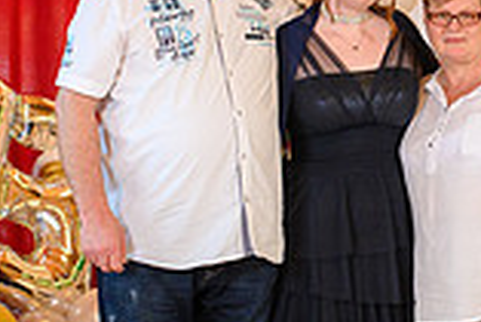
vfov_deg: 10.6
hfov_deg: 15.8
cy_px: 107
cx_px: 355
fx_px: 1725
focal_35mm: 129
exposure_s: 1/100
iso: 1250
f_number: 3.5
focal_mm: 35
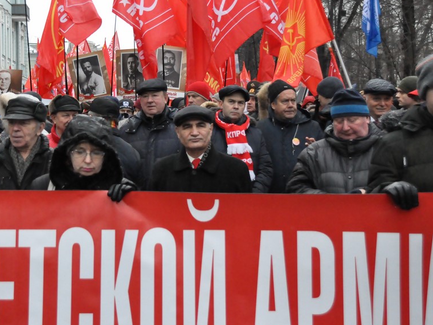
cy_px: 132
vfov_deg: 25.6
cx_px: 162
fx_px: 713
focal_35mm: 57
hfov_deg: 33.6
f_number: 3.8
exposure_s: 1/2000
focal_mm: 26
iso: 3200
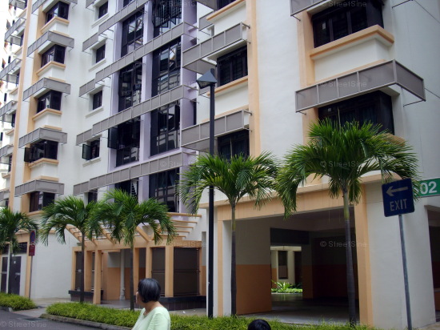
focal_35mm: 37
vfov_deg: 38.6
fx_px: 470
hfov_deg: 50.2
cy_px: 165
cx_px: 220
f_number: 2.8
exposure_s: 1/320
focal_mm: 6.2
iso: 80
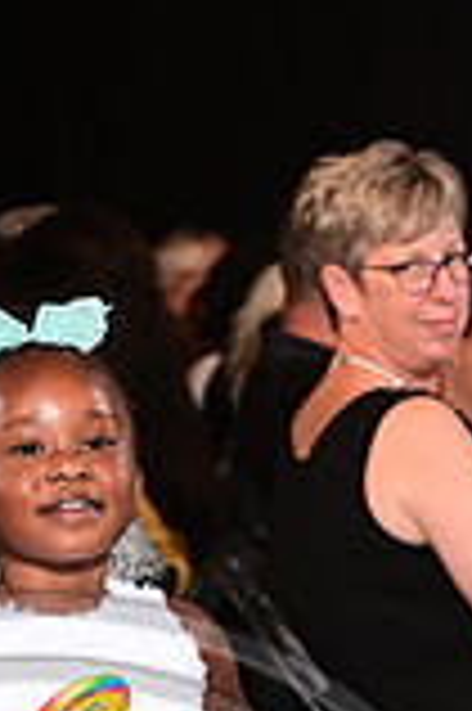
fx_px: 6661
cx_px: 27
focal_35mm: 338
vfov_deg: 6.0
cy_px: 1174
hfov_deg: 4.1
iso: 1000
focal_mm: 92
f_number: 6.3
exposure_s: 1/125
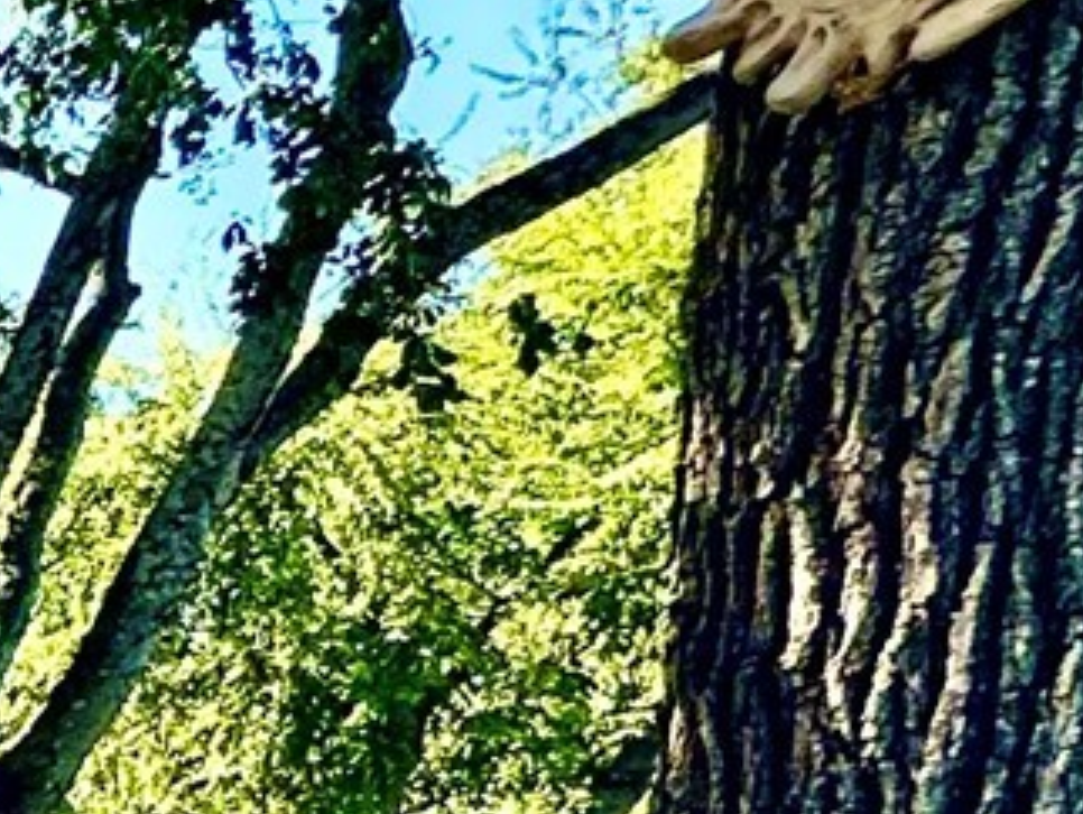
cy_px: 1339
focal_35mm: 89
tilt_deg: -1.6
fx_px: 2787
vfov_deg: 15.0
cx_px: -1880
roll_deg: -0.1
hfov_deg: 12.8
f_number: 2.2
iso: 40
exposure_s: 1/370
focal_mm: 2.22
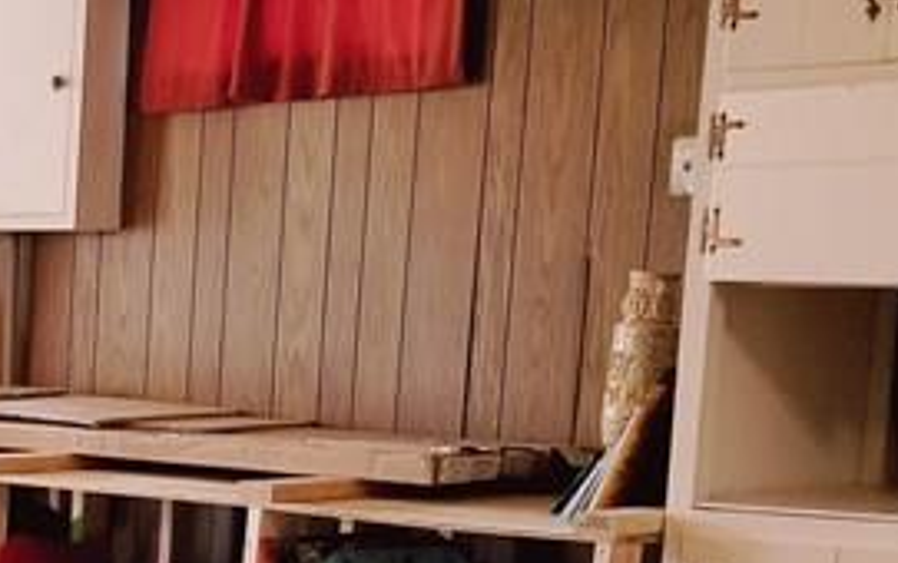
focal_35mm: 104
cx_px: -351
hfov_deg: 18.3
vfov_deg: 12.1
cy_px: 792
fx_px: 2548
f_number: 1.7
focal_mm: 4.25
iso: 200
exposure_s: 1/30
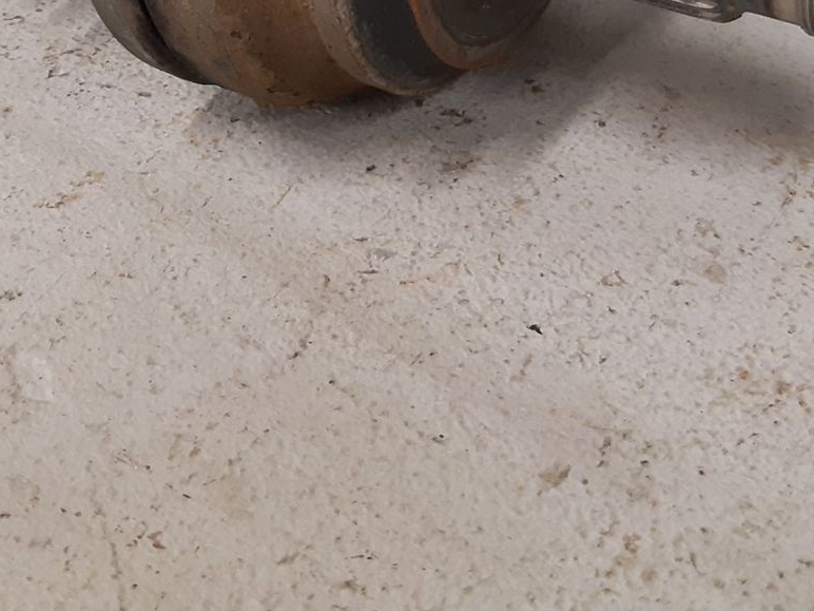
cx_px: 274
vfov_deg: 19.7
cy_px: -175
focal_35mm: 69
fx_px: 1623
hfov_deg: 28.0
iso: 200
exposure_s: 1/50
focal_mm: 3.93
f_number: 1.7
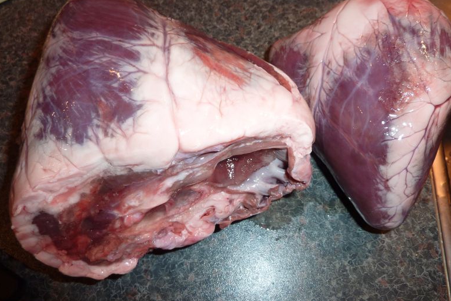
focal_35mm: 27
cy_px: 145
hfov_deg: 67.4
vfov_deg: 48.0
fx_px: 338
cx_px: 231
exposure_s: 1/30
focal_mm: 4.1
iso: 100
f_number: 3.3
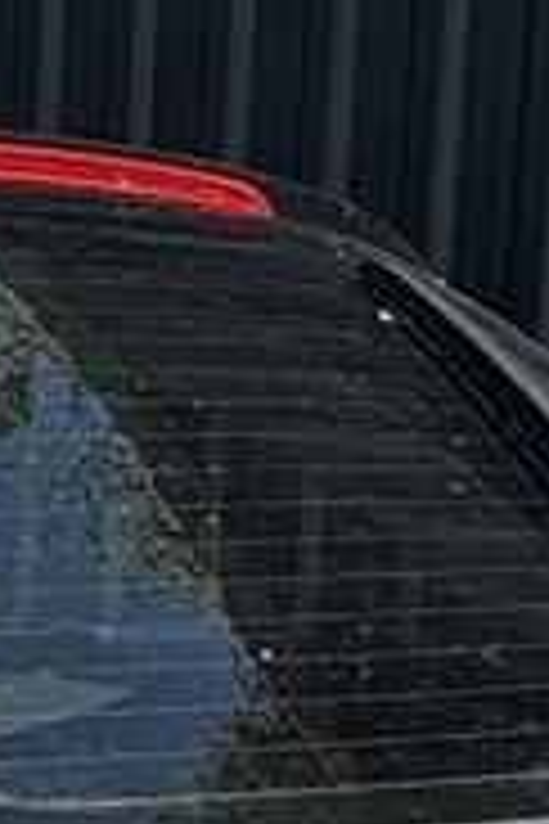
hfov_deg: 9.2
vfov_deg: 14.3
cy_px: 1148
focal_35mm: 136
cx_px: -682
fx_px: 3111
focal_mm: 2.22
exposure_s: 1/1600
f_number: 2.2
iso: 64
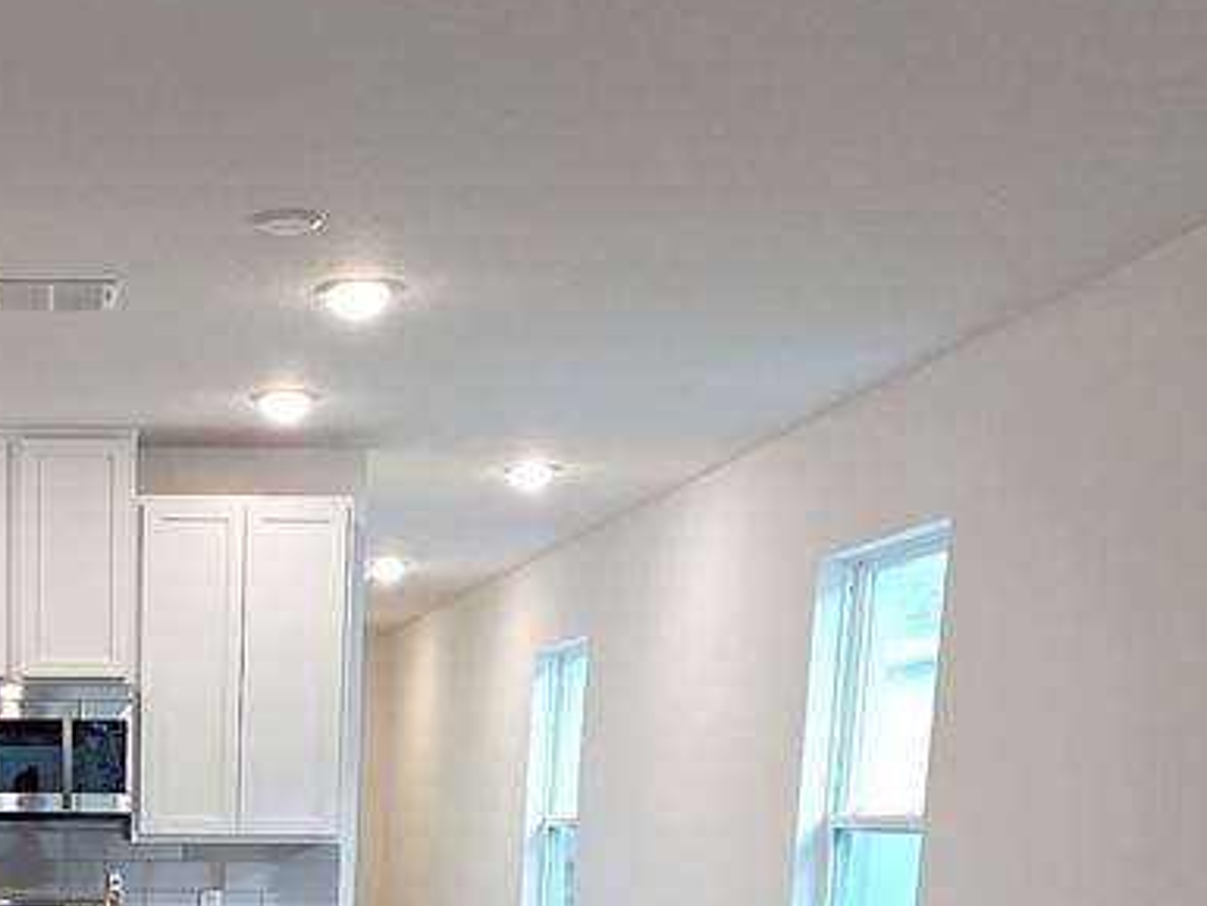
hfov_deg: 33.5
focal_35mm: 54
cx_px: 103
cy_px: 1238
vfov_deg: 23.3
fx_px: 1883
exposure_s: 1/120
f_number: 2.2
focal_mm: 2.2
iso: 200
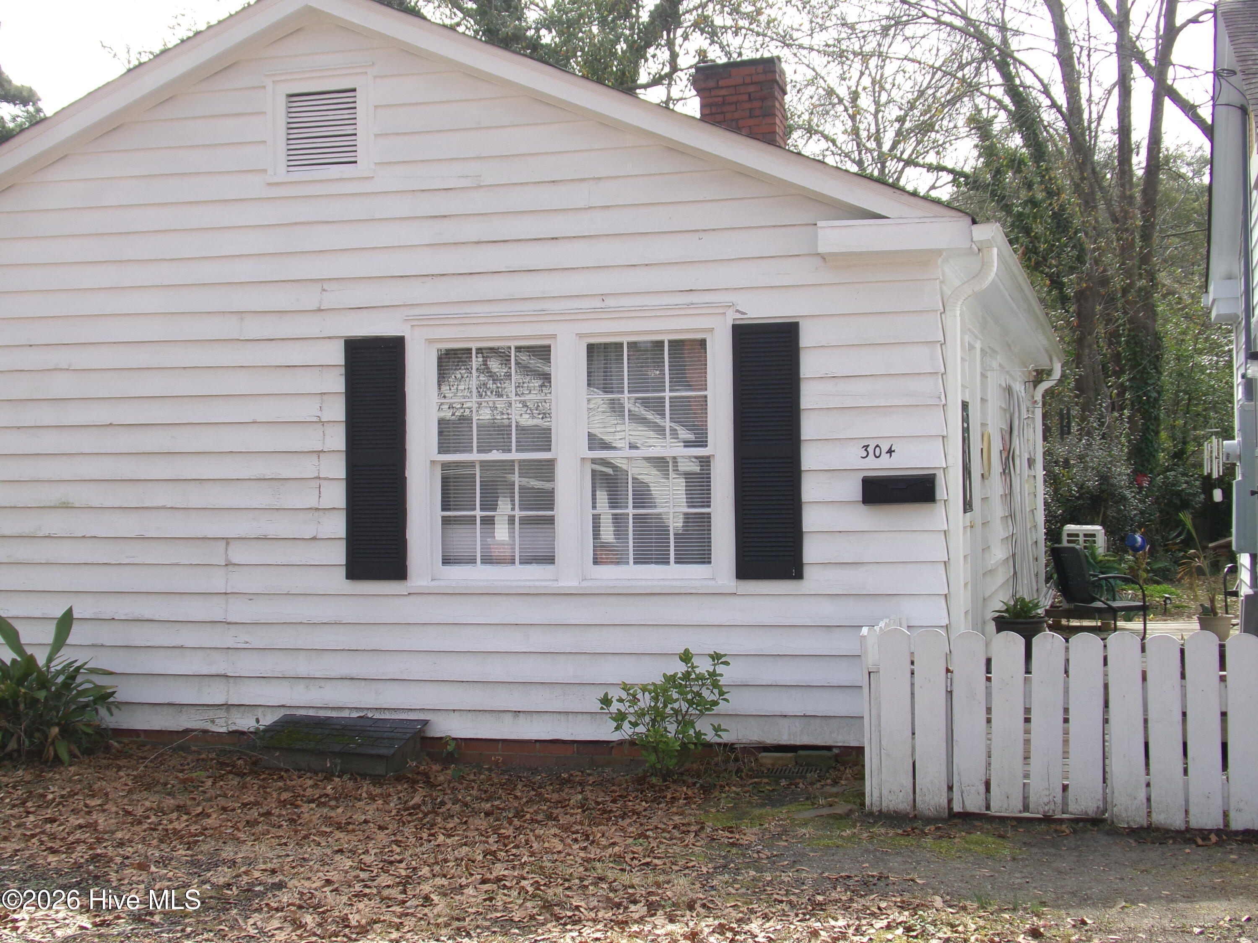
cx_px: 629
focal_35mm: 48
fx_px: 1744
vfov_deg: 30.3
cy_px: 472
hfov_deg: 39.7
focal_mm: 8.5
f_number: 4.2
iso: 100
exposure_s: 1/240
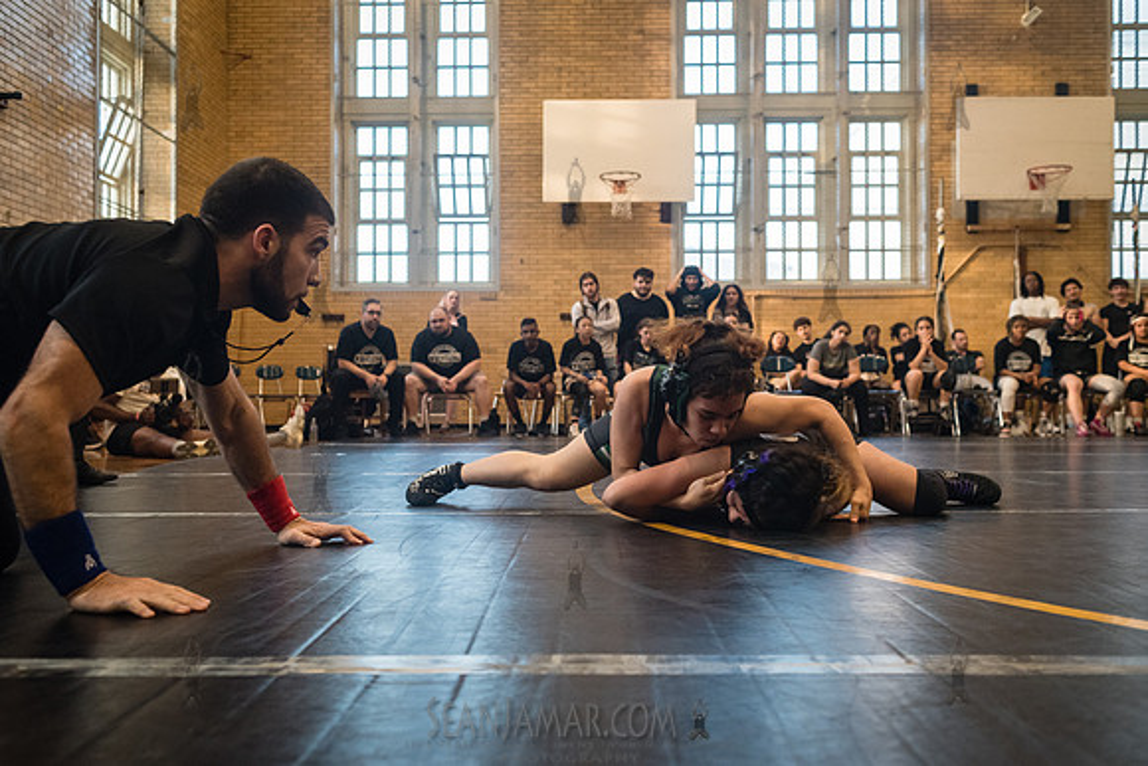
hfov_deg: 53.5
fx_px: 1139
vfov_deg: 37.2
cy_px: 383
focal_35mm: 36
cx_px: 574
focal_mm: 35
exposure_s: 1/320
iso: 4000
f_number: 4
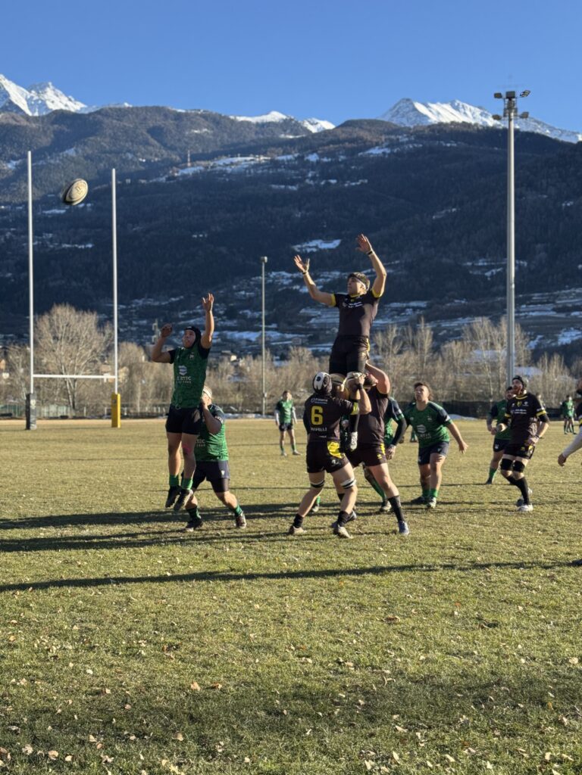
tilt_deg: +1.5
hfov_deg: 30.3
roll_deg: +0.3
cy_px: 388
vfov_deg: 39.7
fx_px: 1076
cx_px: 291
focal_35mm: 48
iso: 64
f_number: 1.78
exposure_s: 1/1172
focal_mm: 6.76
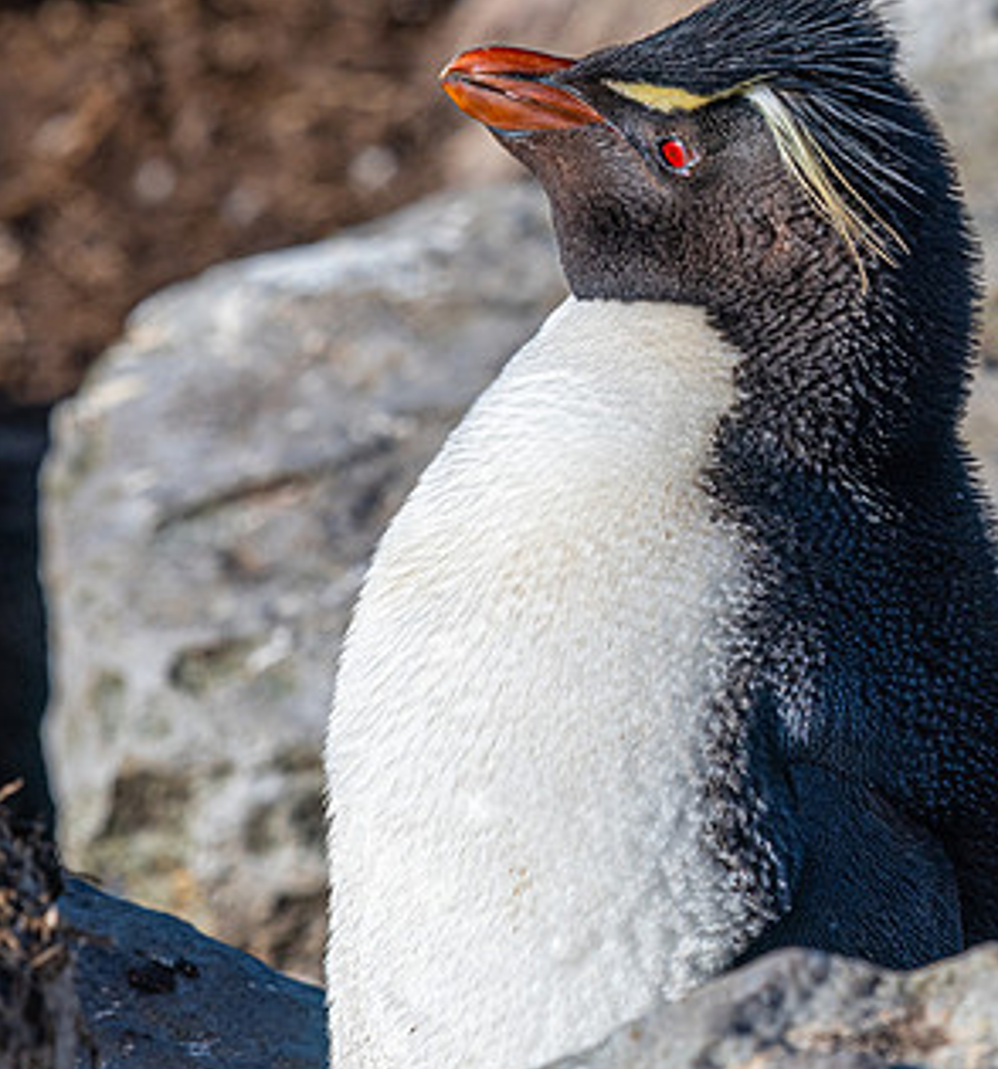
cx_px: 833
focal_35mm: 806
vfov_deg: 2.2
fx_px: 27245
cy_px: 274
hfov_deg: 2.1
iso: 200
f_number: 8
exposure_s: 1/640
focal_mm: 300
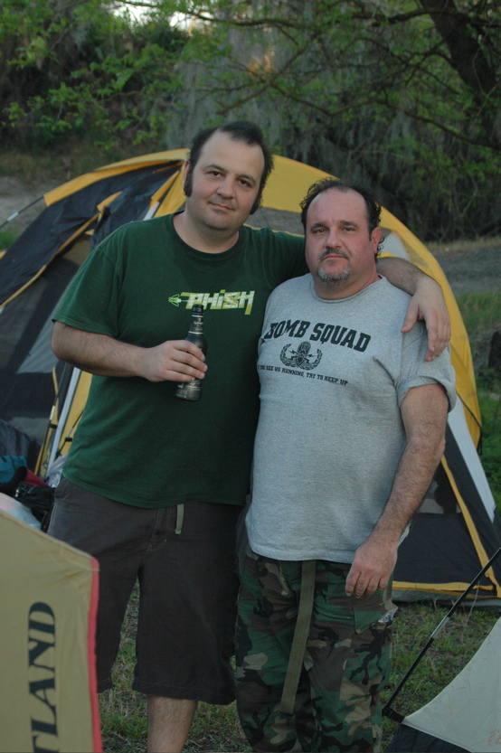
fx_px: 1944
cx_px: 250
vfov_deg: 21.9
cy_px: 376
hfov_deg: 14.7
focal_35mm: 93
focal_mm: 62
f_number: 6.3
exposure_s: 1/160
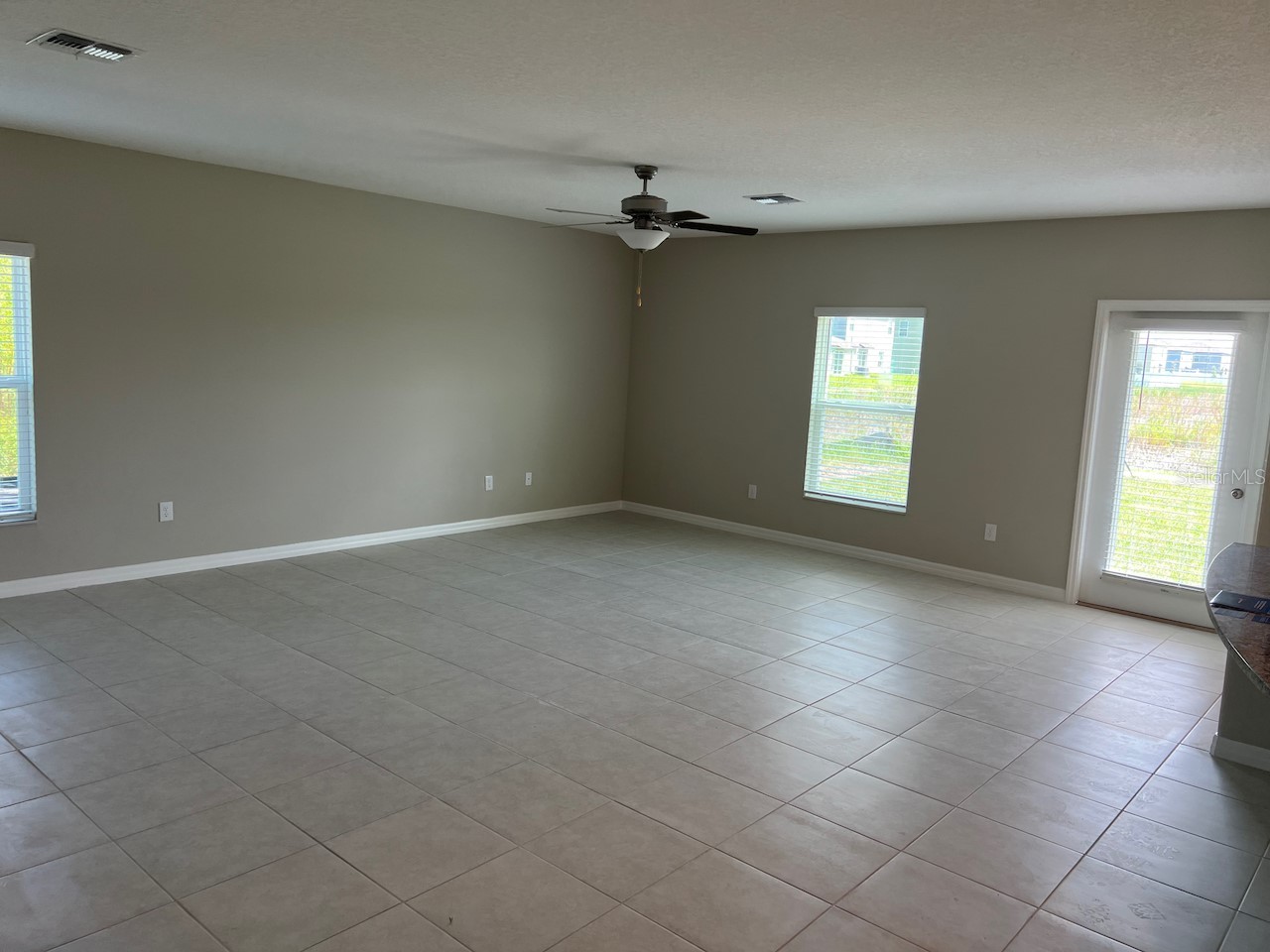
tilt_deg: -7.0
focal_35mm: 26
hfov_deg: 67.3
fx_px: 954
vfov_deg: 53.1
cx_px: 635
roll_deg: -1.8
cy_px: 476
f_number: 1.5
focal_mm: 5.7
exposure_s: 1/150
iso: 64
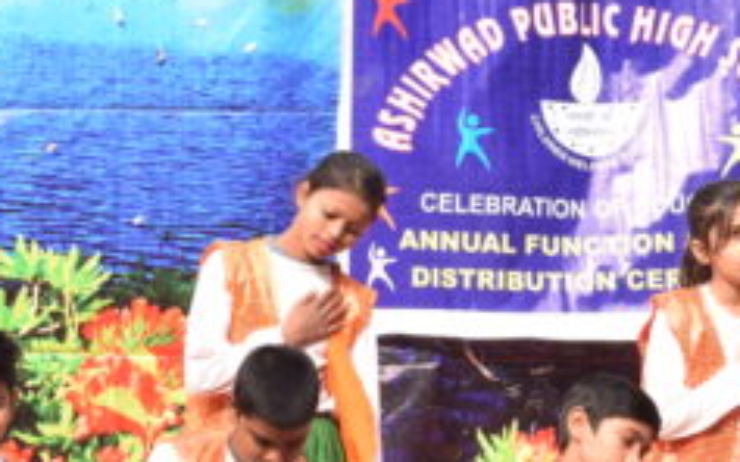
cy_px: 181
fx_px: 6996
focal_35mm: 347
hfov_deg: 6.1
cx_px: 506
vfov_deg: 3.8
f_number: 7.1
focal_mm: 70
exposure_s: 1/640
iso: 800
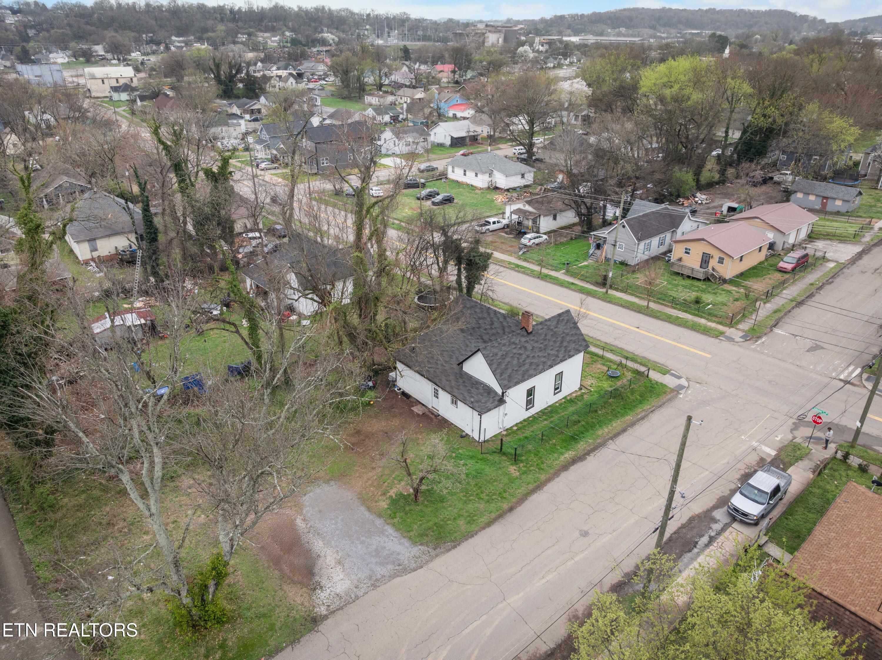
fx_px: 611
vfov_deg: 56.8
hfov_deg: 71.6
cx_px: 441
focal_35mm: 24
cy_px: 330
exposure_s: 1/25
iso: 100
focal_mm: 12.29
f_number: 2.8
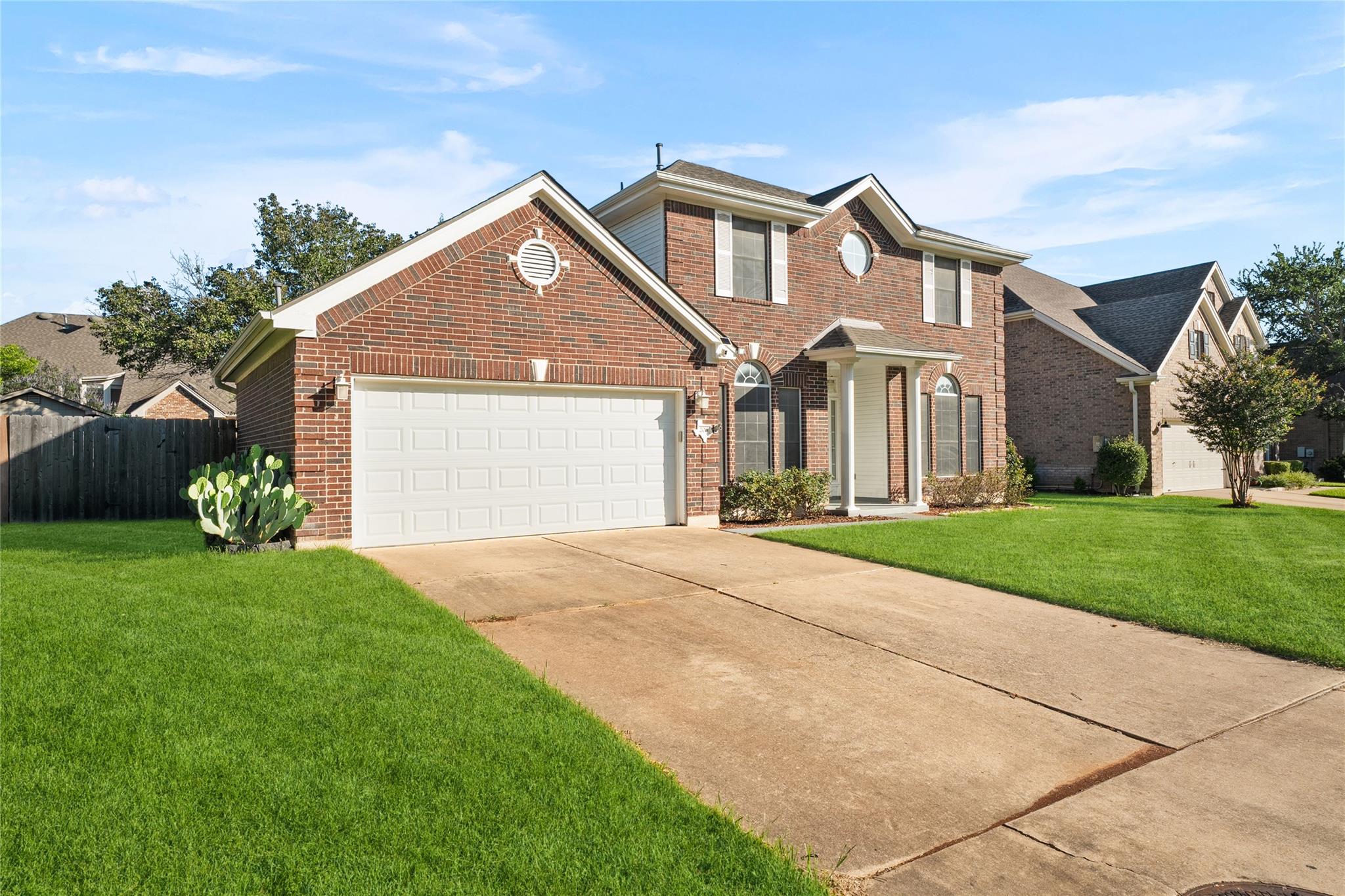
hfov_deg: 81.2
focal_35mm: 21
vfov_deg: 59.5
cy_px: 448
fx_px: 784
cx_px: 672
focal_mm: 21
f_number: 10
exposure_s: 1/200
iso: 250
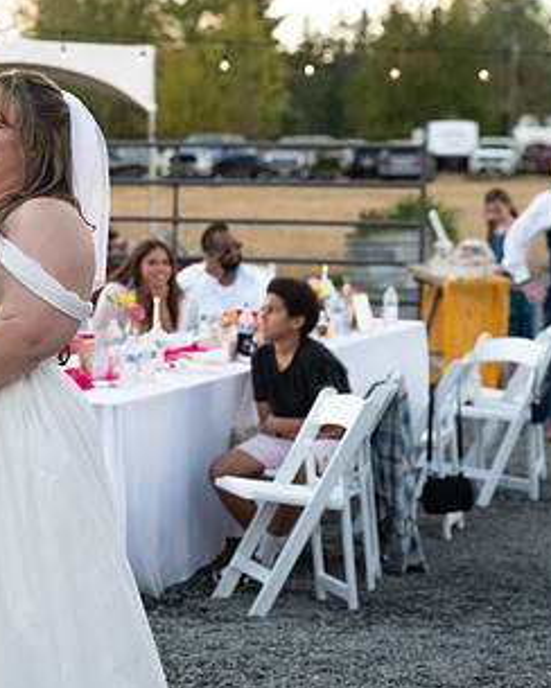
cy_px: 342
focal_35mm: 123
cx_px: -27
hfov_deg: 12.4
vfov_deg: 15.6
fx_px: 2507
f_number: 4
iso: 800
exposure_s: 1/500
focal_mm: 69
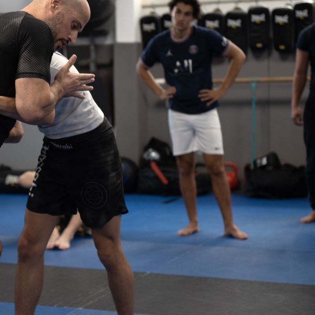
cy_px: 143
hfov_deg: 15.7
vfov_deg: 15.8
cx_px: 57
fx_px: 1132
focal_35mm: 110
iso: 640
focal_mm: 70
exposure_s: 1/125
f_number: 3.2
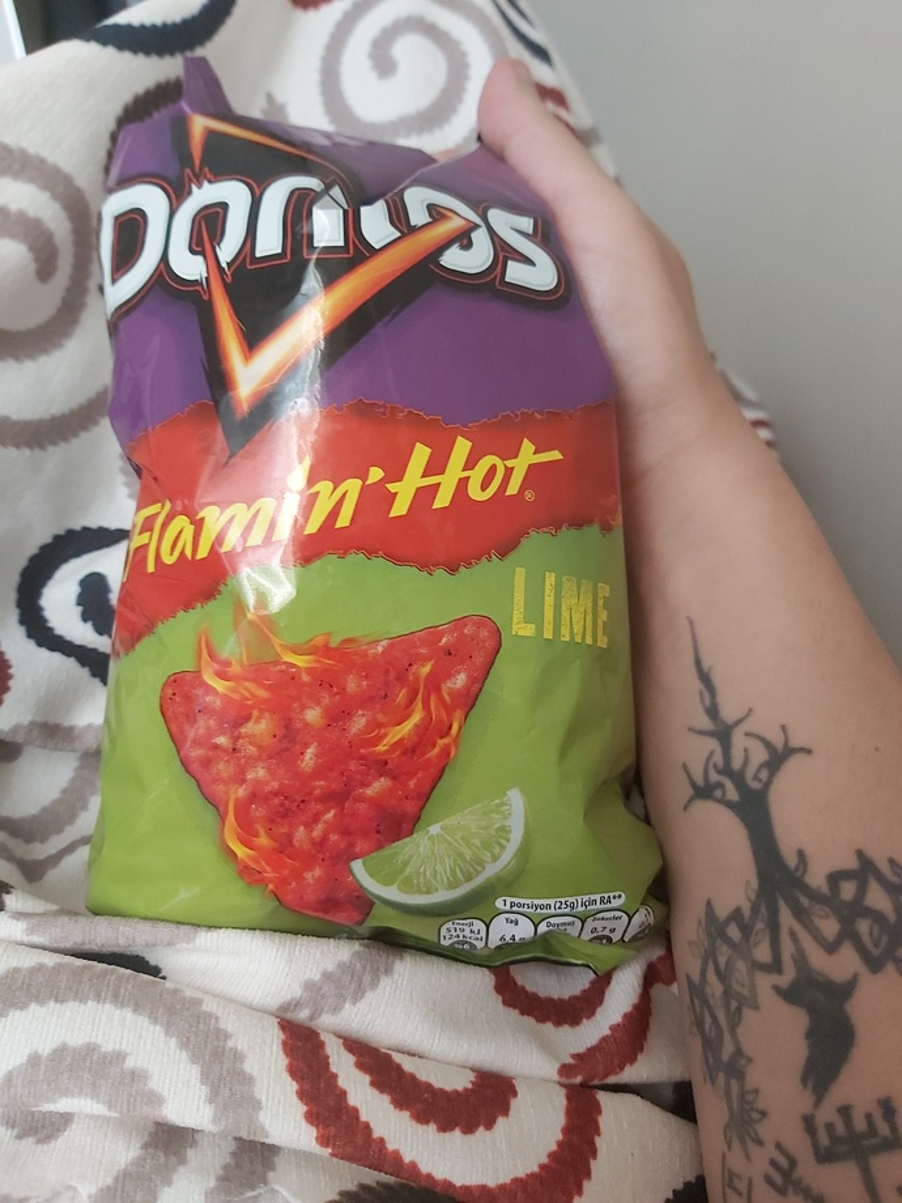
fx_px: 903
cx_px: 451
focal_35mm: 26
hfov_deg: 53.1
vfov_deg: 67.3
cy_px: 602
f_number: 1.7
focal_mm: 3.92
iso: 320
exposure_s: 1/50
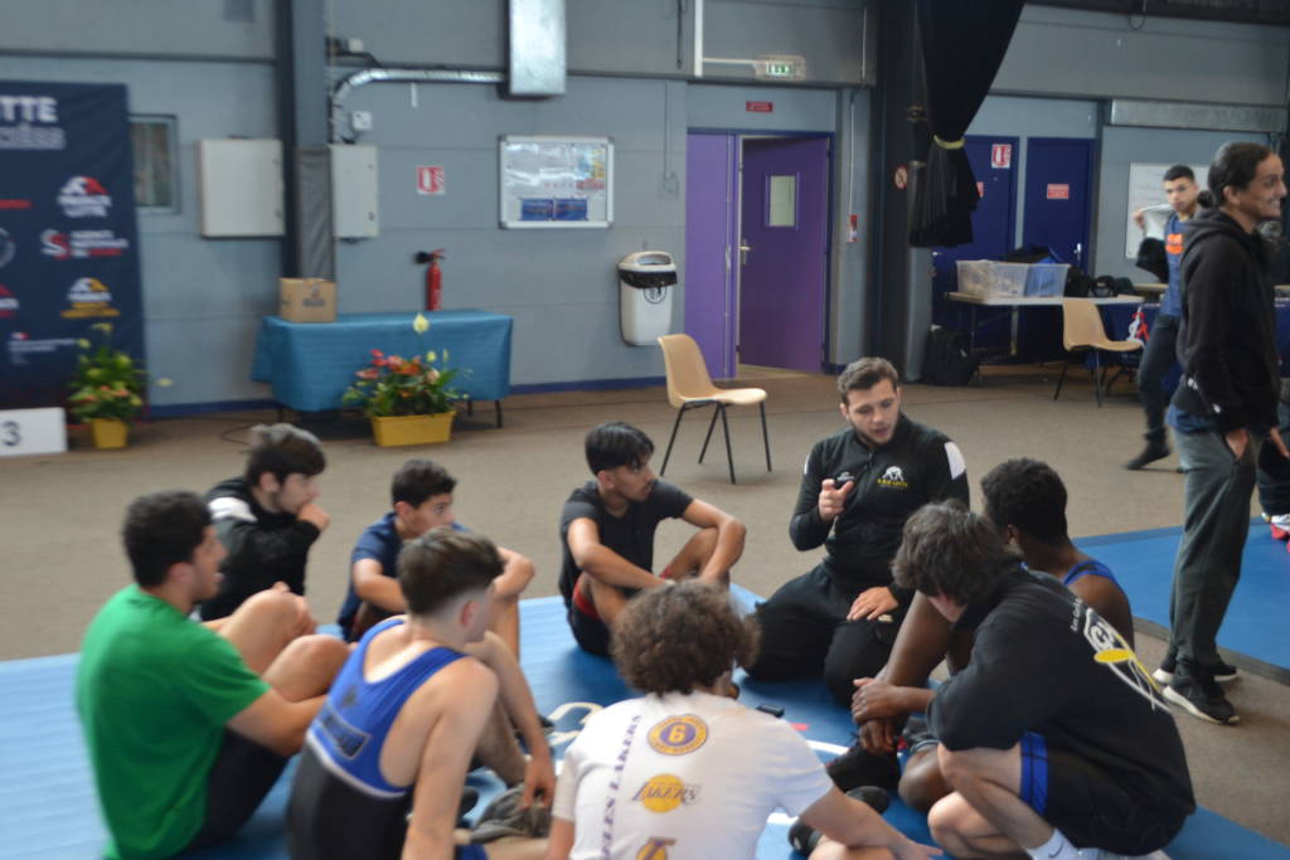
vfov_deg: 34.2
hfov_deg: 49.5
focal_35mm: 39
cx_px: 645
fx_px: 1398
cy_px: 430
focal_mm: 26
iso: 560
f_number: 4.2
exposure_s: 1/60
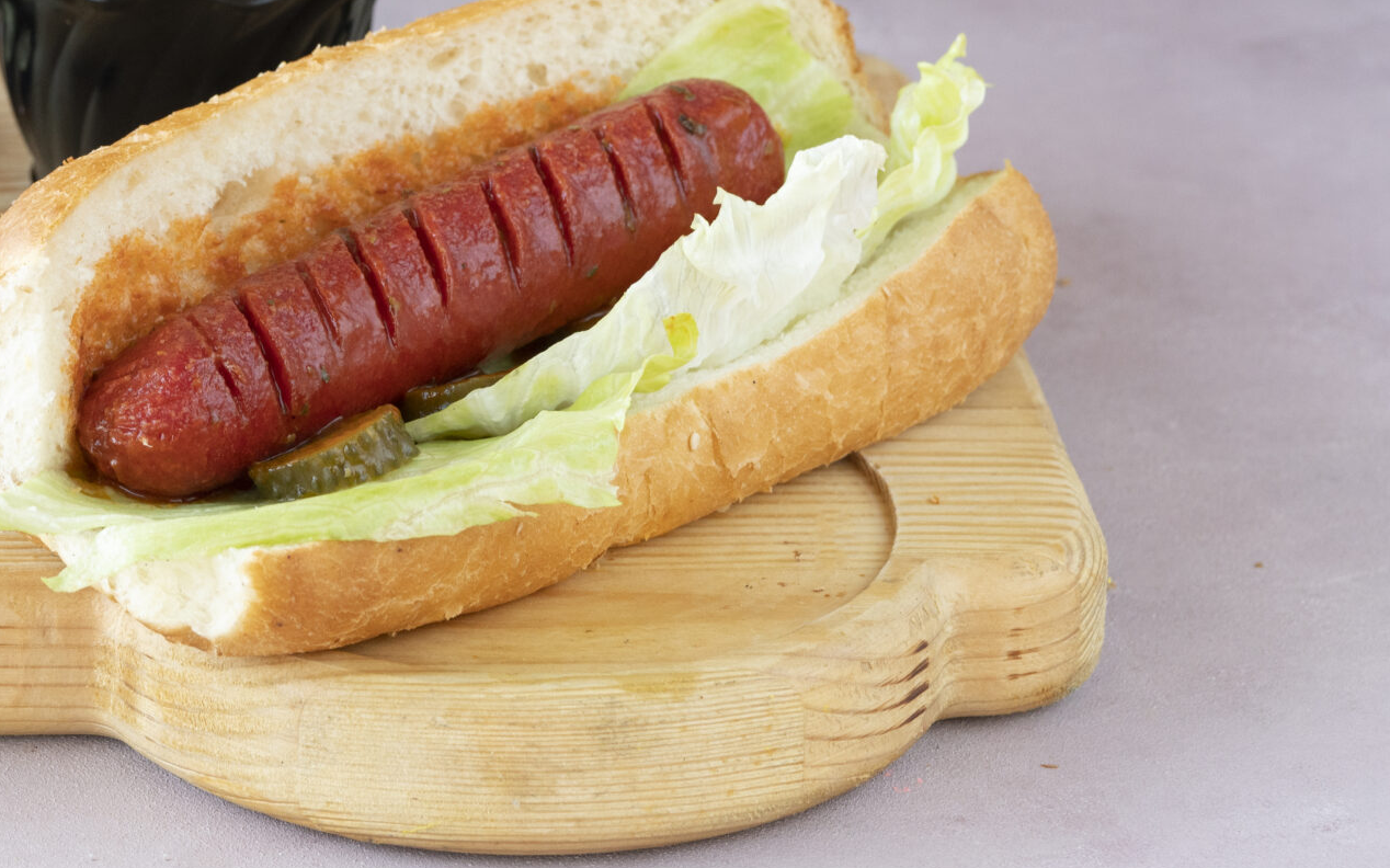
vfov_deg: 7.5
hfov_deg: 11.9
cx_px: 102
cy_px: 22
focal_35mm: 175
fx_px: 6628
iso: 800
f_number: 6.7
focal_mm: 85
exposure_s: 1/125
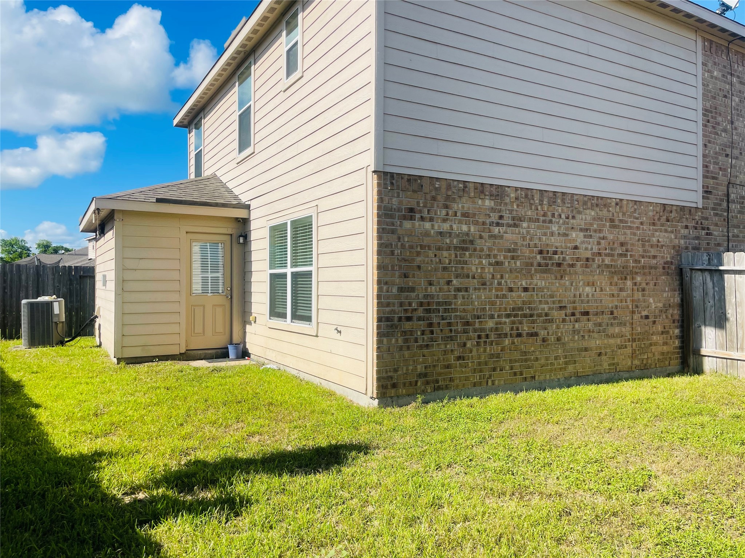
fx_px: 538
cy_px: 279
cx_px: 372
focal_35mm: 25
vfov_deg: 54.9
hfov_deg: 69.4
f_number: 1.6
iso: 32
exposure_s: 1/4049
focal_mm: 5.1
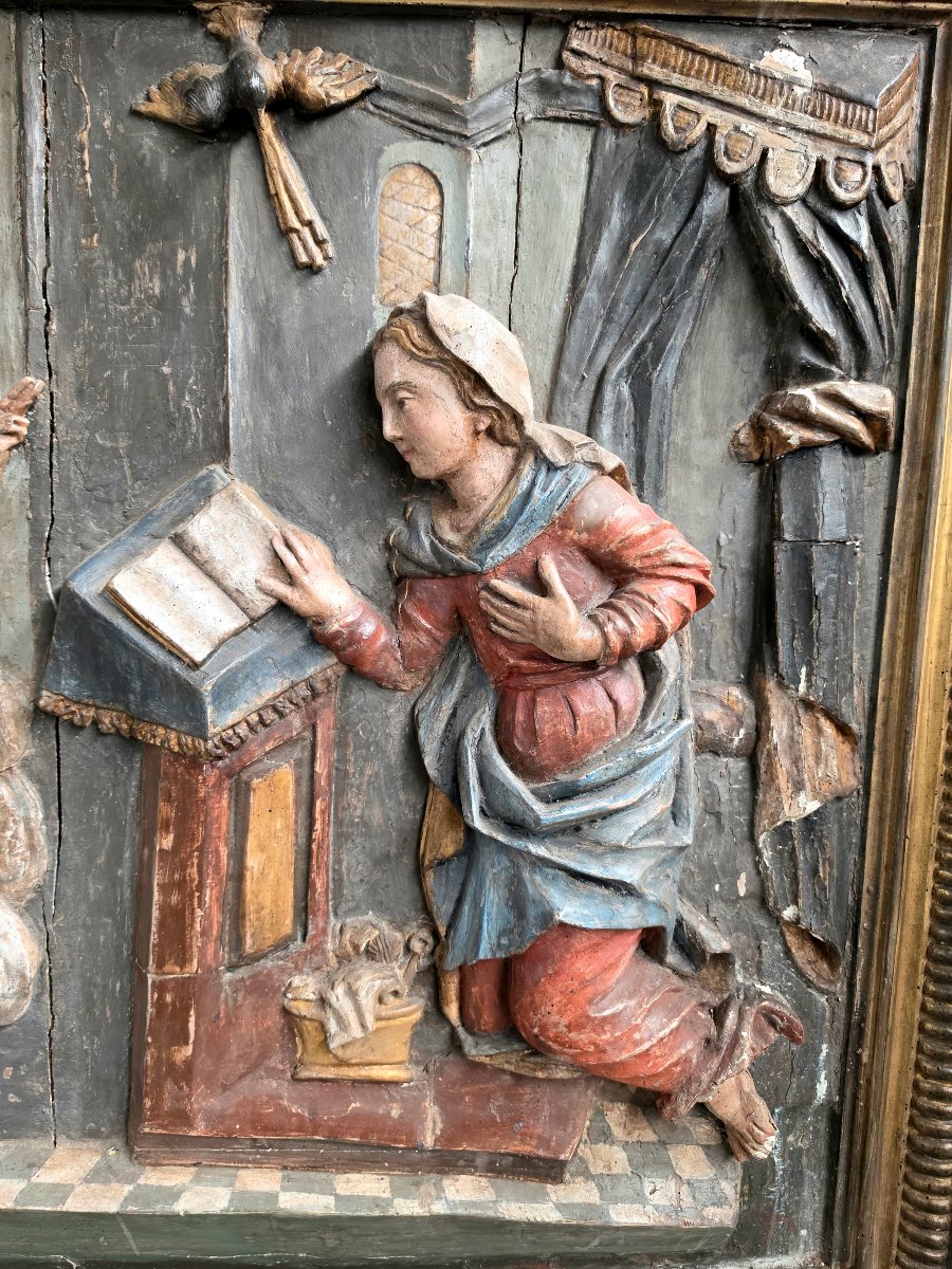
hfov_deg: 58.9
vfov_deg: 73.9
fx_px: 843
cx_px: 476
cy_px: 634
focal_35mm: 23
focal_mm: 6.5
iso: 250
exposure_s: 1/101
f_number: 1.4
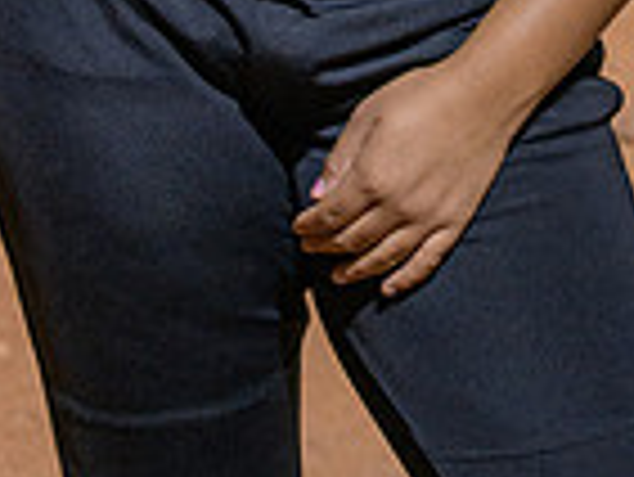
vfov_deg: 6.7
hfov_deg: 9.2
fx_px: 3941
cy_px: -450
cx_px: 373
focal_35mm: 215
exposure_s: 1/250
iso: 4000
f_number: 5
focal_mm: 70
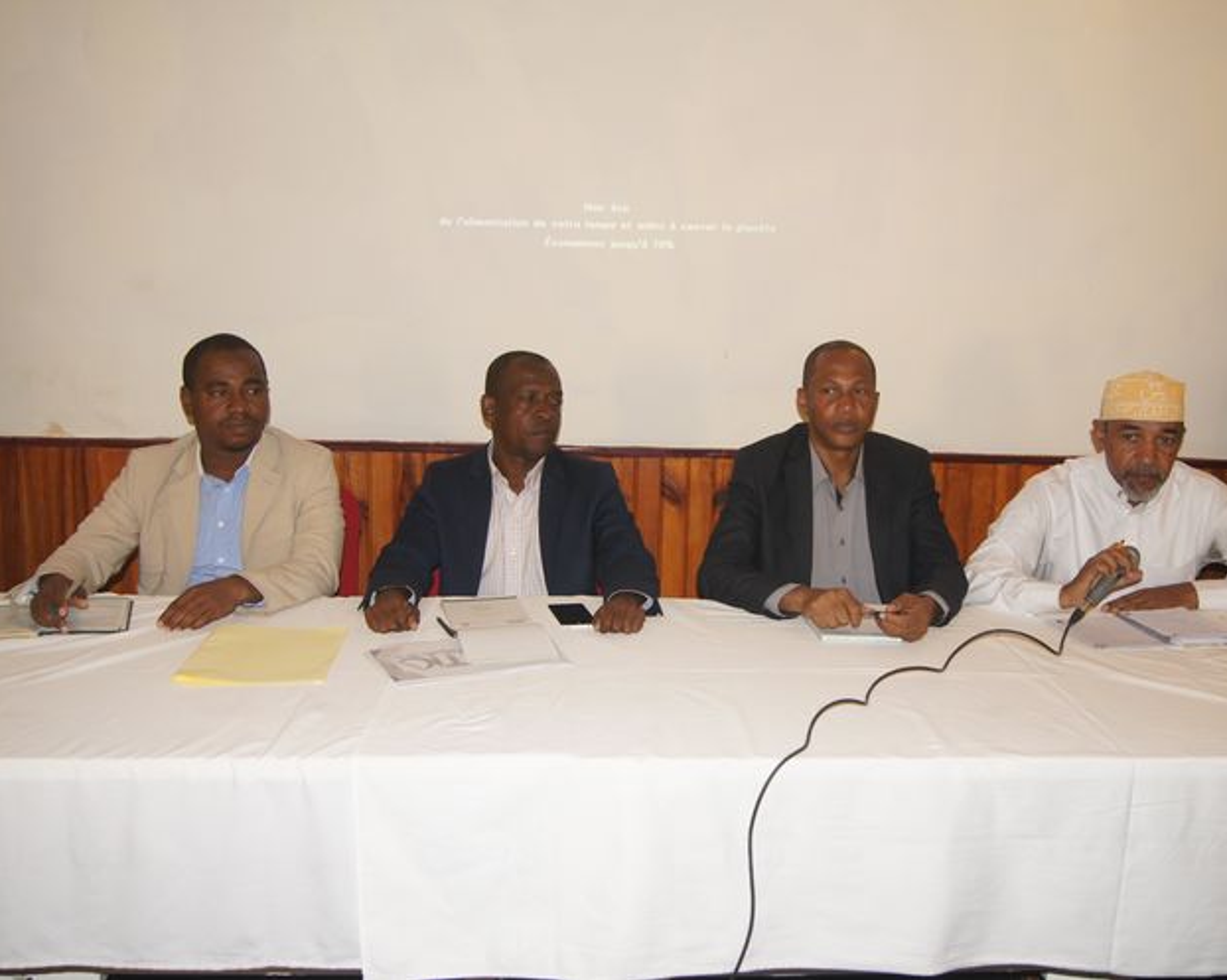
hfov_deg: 52.7
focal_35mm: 34
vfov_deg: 43.3
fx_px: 1234
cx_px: 689
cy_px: 489
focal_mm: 20
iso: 400
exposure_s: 1/60
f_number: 4
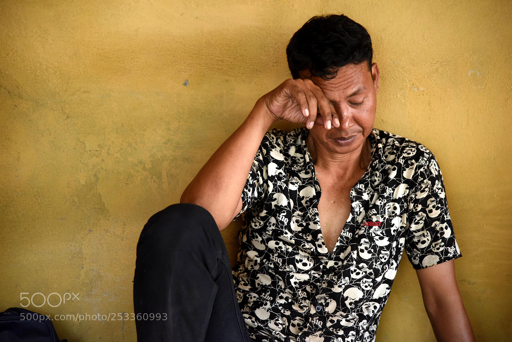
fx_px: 1707
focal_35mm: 120
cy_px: 171
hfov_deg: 17.1
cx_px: 256
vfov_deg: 11.4
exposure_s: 1/320
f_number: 4
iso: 1600
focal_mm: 120
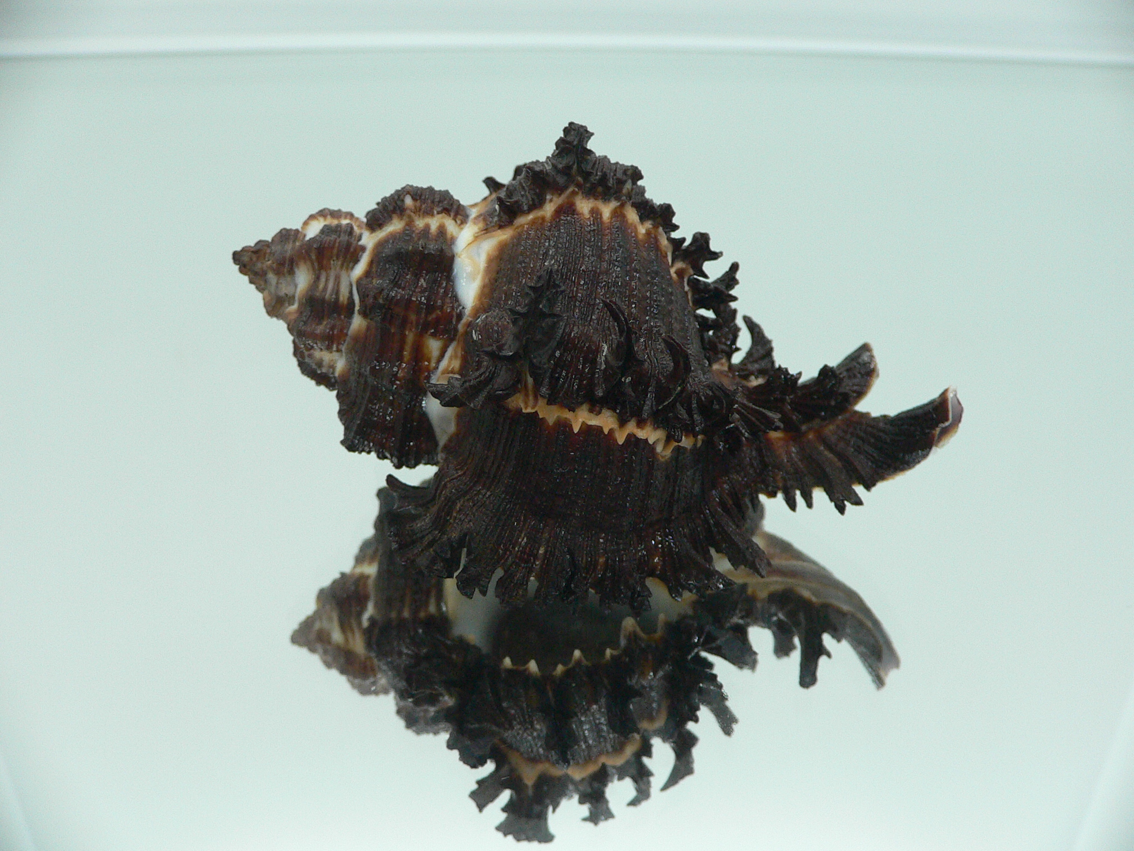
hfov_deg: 52.6
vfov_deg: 40.7
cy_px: 426
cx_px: 567
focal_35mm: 35
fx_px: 1147
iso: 150
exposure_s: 1/60
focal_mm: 4.6
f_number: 2.8
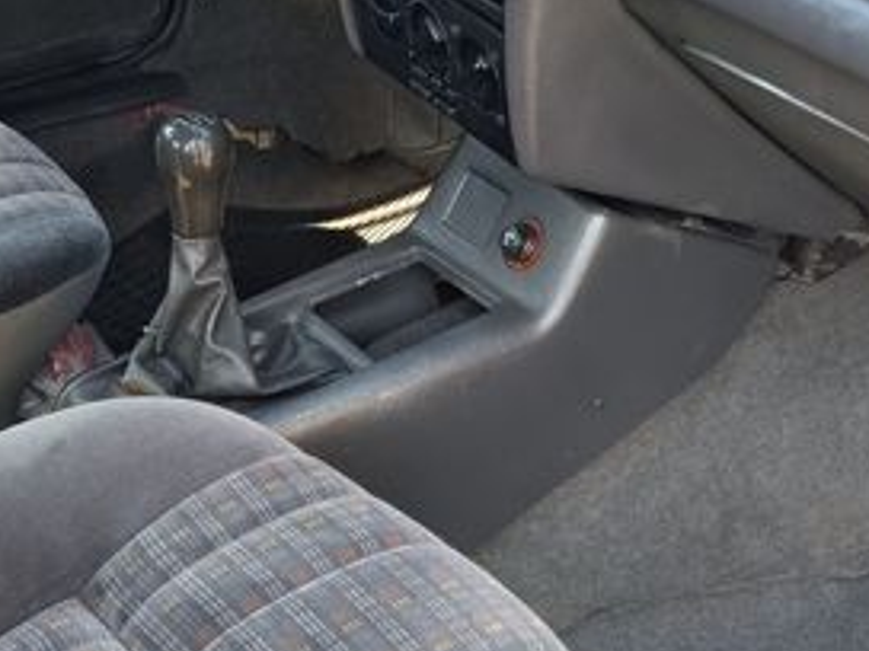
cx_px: 332
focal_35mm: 45
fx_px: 1130
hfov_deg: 41.8
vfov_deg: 31.5
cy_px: 501
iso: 269
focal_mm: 4.94
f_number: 1.5
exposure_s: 1/121
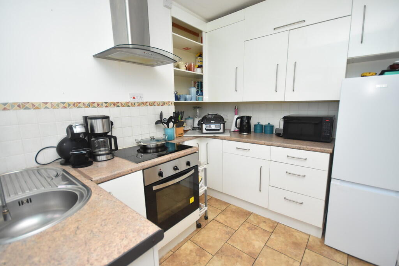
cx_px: 200
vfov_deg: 77.3
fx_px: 166
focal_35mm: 15
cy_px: 133
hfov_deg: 100.4
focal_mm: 10
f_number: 4
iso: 800
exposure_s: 1/160
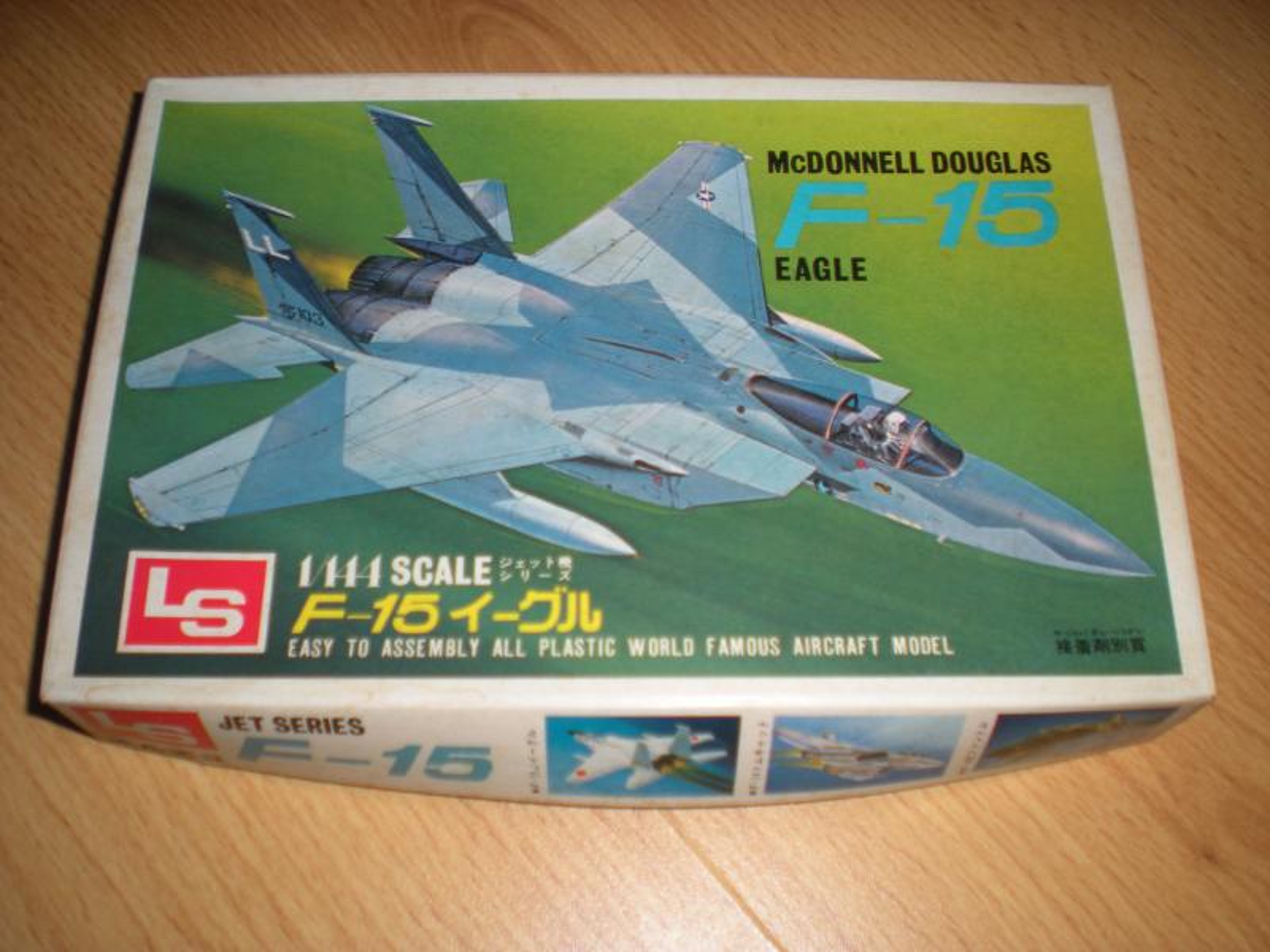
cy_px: 476
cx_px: 635
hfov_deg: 49.0
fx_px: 1394
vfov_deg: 37.7
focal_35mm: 38
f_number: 3.1
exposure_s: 1/60
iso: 64
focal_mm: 6.3
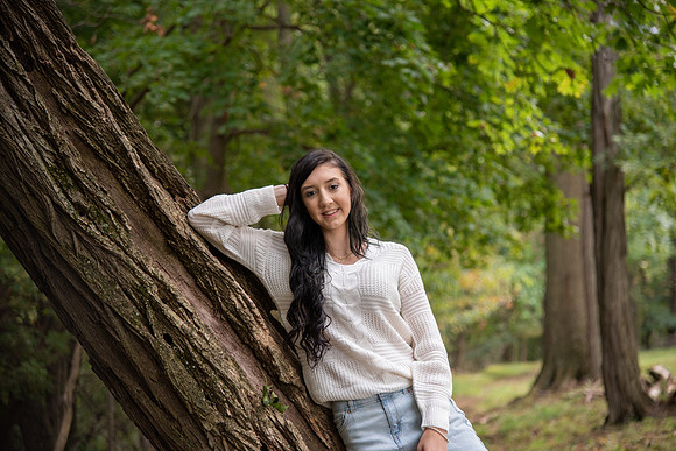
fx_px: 1615
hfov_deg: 23.6
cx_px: 338
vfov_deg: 15.9
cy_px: 226
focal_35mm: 86
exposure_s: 1/250
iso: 640
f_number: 4
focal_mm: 86
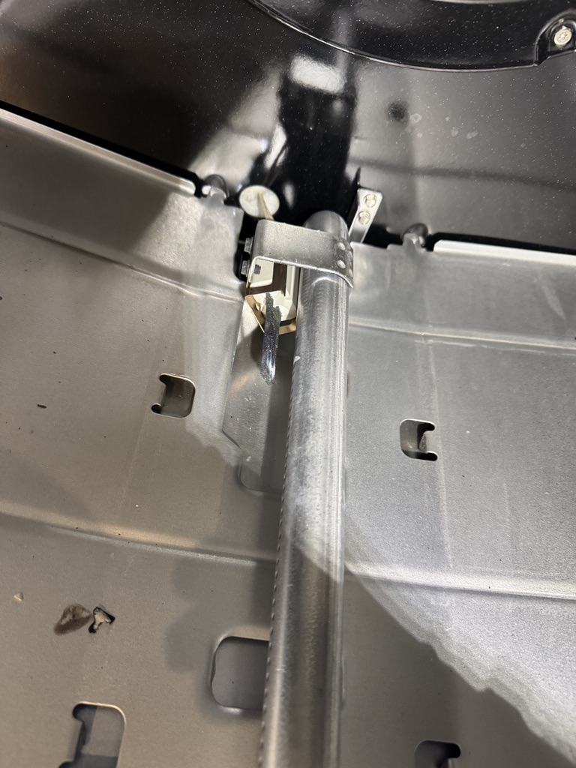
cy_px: 384
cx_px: 288
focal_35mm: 24
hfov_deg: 56.8
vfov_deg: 71.6
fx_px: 532
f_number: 1.78
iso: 500
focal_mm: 6.76
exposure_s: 1/60
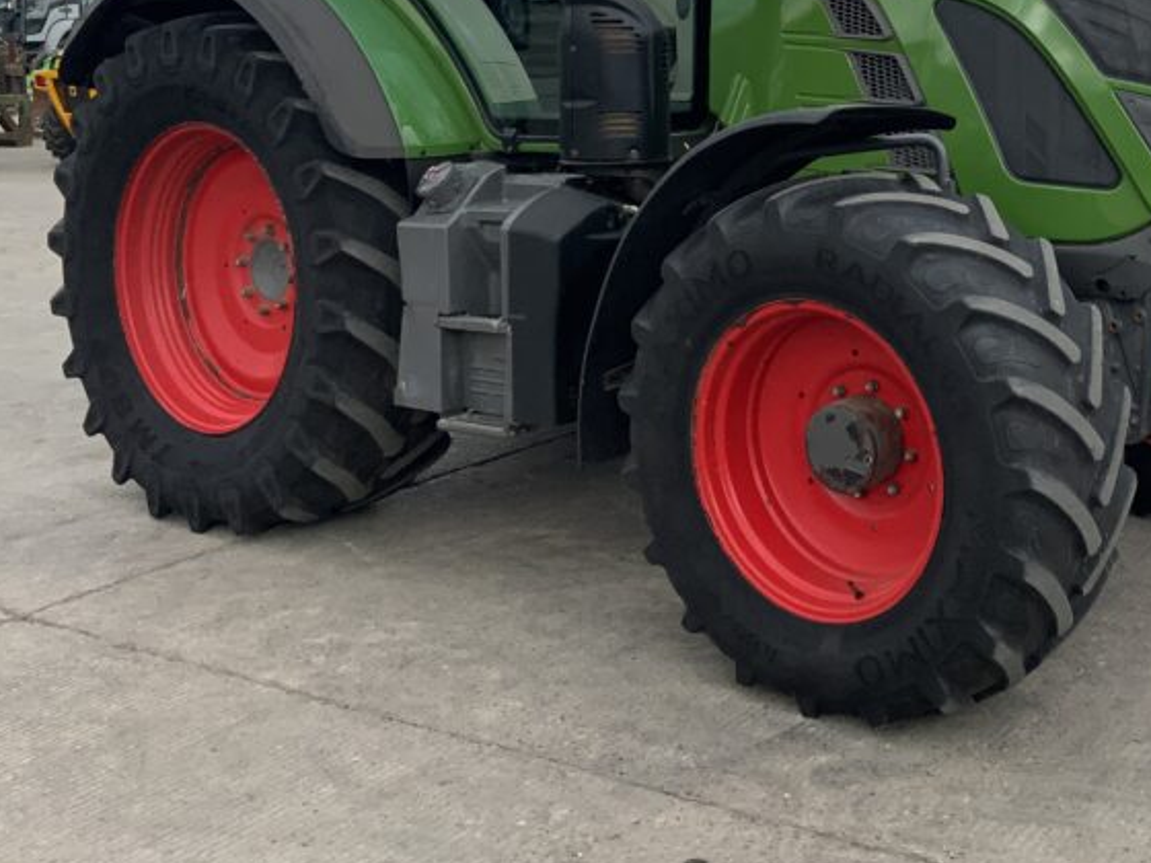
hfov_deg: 35.3
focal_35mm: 53
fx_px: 1762
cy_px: 103
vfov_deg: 26.7
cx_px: 878
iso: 16
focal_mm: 3
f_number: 1.8
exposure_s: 1/1076
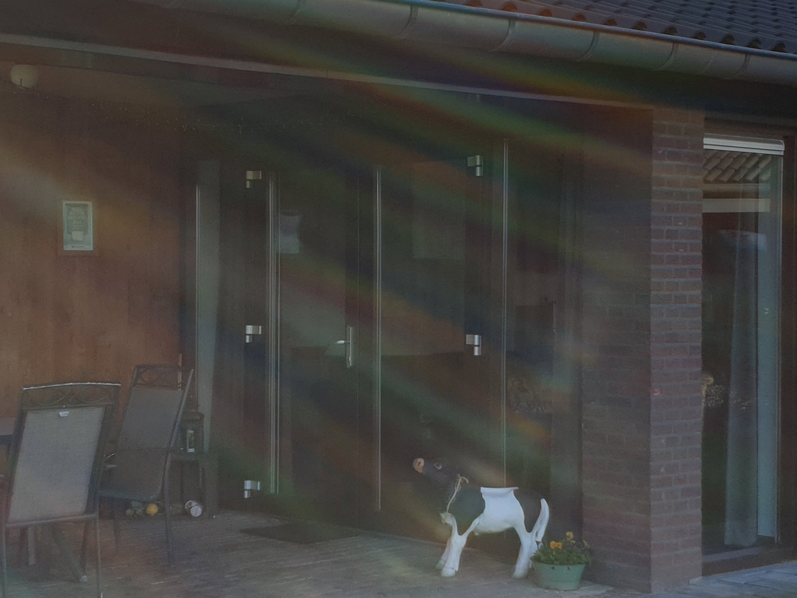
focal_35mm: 72
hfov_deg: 27.0
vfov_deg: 20.4
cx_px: 397
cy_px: 295
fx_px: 1658
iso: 50
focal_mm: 4.3
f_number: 2.4
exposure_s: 1/1133
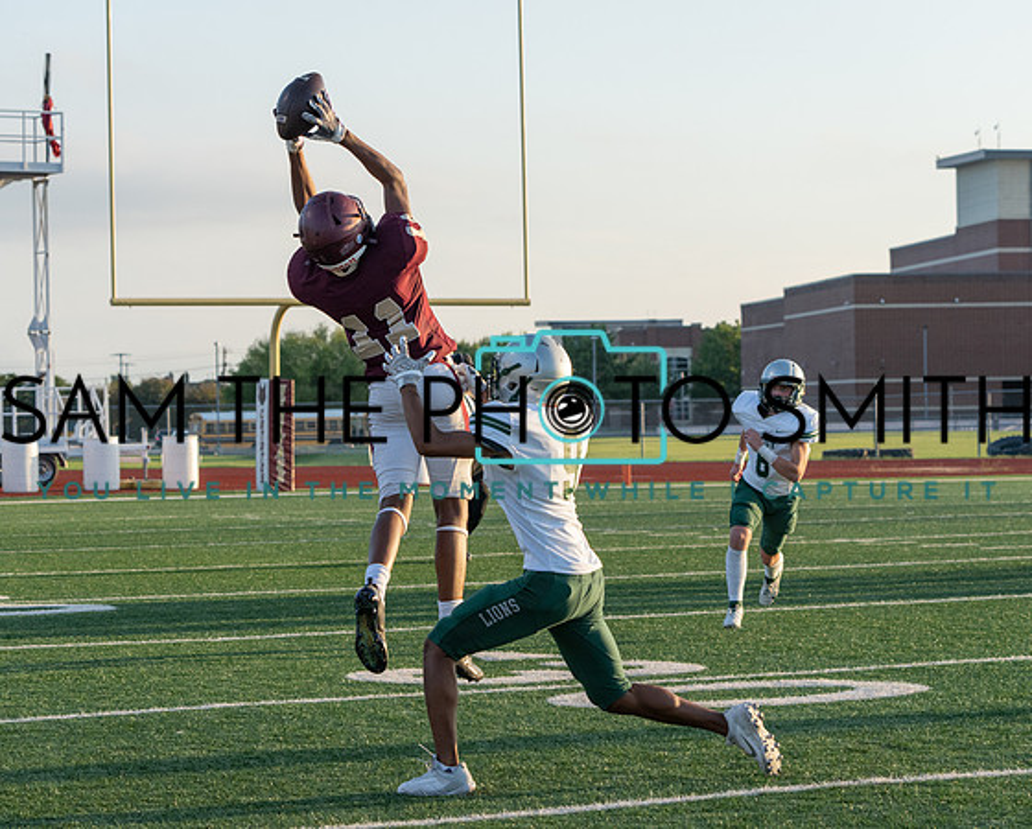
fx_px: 3619
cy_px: 423
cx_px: 516
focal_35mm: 118
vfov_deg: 13.1
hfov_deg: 16.2
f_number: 7.1
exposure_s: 1/1000
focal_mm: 100
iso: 1000
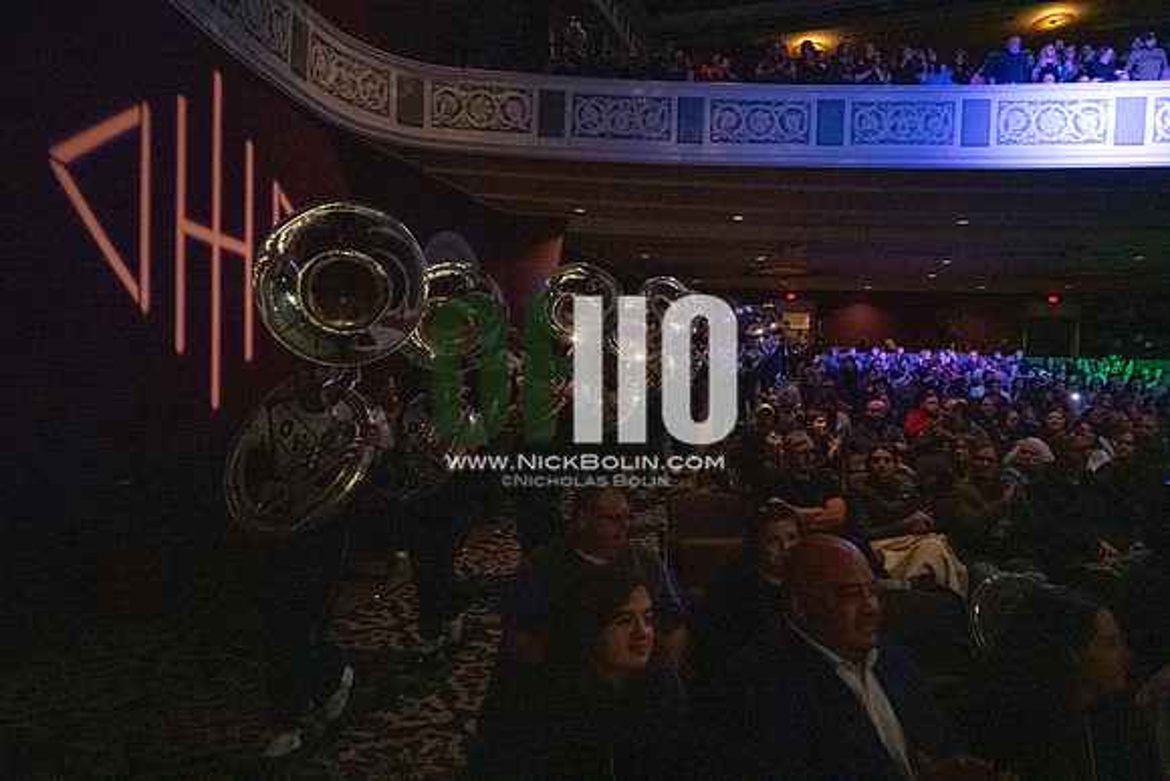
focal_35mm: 22
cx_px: 585
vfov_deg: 56.2
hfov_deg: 77.3
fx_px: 731
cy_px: 390
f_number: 4
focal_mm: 22.5
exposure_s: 1/500
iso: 10000
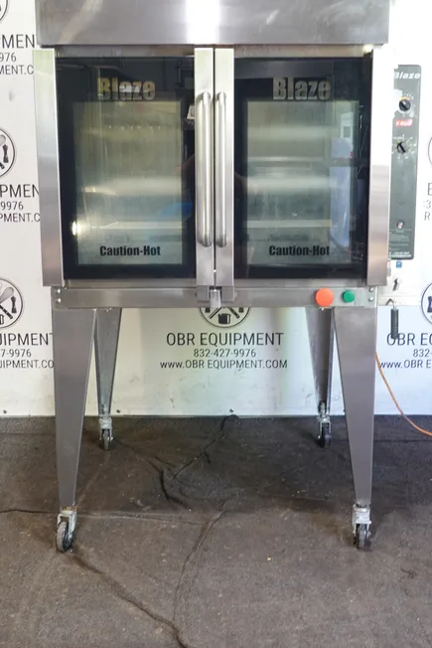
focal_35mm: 46
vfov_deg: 42.7
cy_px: 301
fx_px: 827
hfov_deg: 29.3
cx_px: 224
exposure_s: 1/4
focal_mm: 14.69
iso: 100
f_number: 3.5
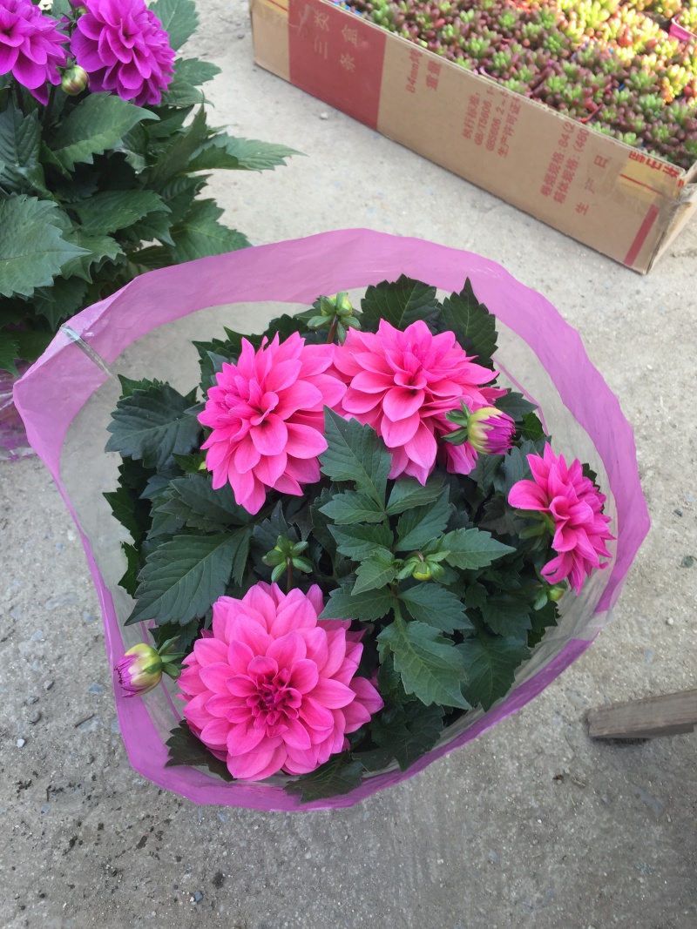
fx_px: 779
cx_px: 348
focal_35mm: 29
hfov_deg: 48.2
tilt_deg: -61.5
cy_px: 464
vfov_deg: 61.7
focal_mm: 4.15
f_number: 2.2
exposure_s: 1/121
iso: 32
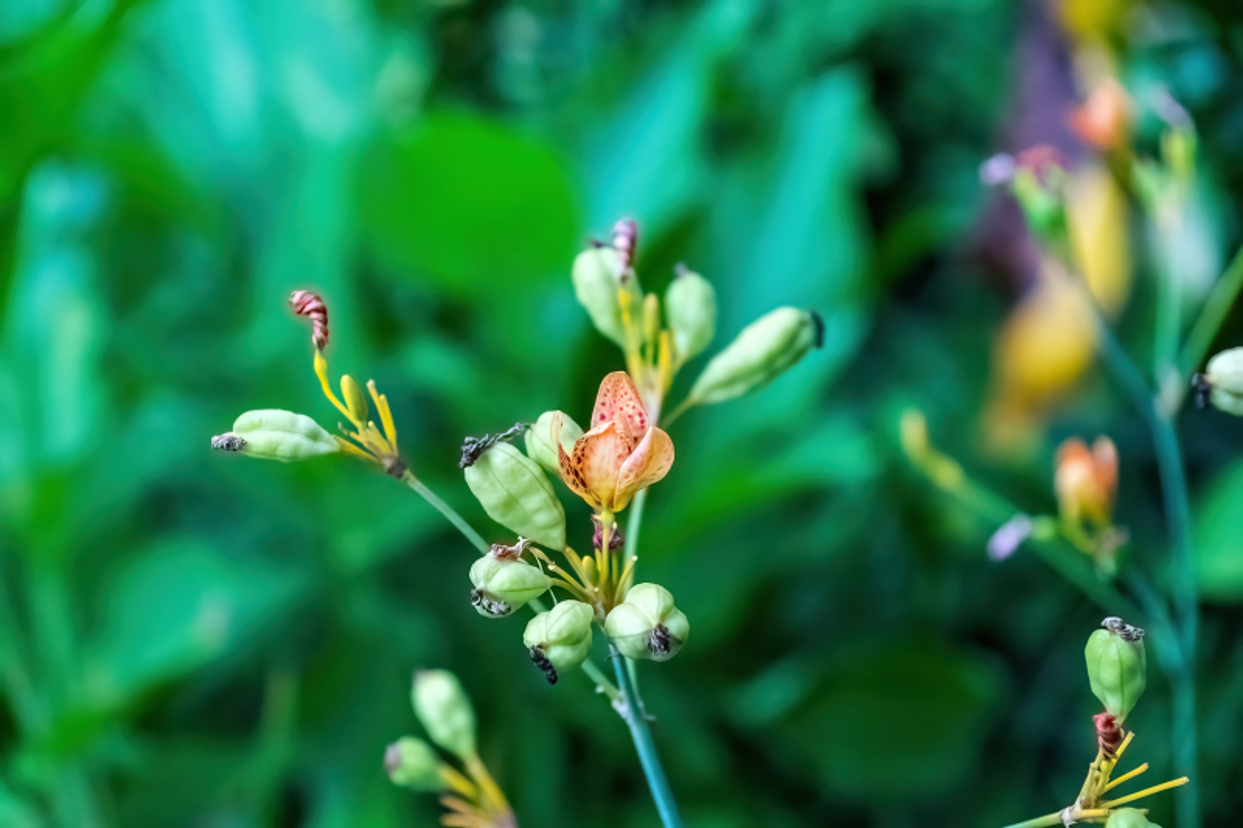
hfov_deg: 24.8
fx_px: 2831
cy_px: 414
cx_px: 622
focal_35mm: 82
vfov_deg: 16.6
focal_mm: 55
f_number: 4.5
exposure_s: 1/200
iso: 800
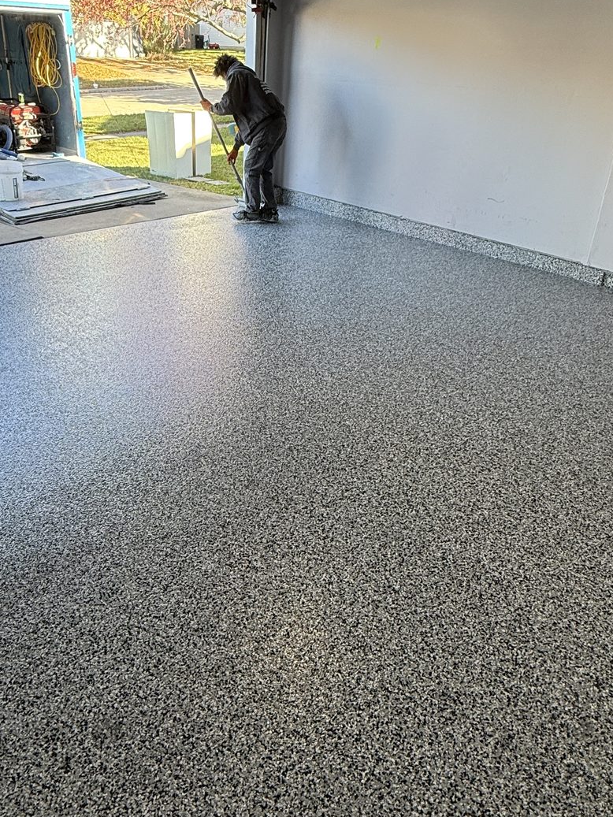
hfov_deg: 51.3
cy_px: 349
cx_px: 288
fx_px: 637
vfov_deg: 65.0
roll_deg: +0.0
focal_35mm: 27
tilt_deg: -26.5
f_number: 2.2
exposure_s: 1/145
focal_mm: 2.22
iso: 64
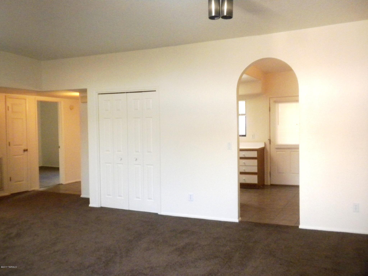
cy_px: 138
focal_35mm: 37
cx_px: 184
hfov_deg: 50.1
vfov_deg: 38.7
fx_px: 393
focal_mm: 6.6
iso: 400
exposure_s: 1/67.8
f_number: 3.5
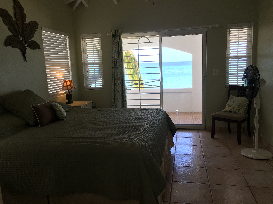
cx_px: 136
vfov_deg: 48.2
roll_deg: +1.1
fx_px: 229
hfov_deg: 61.7
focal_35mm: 29
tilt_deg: -8.4
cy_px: 102
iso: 32
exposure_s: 1/60
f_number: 2.2
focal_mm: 4.15
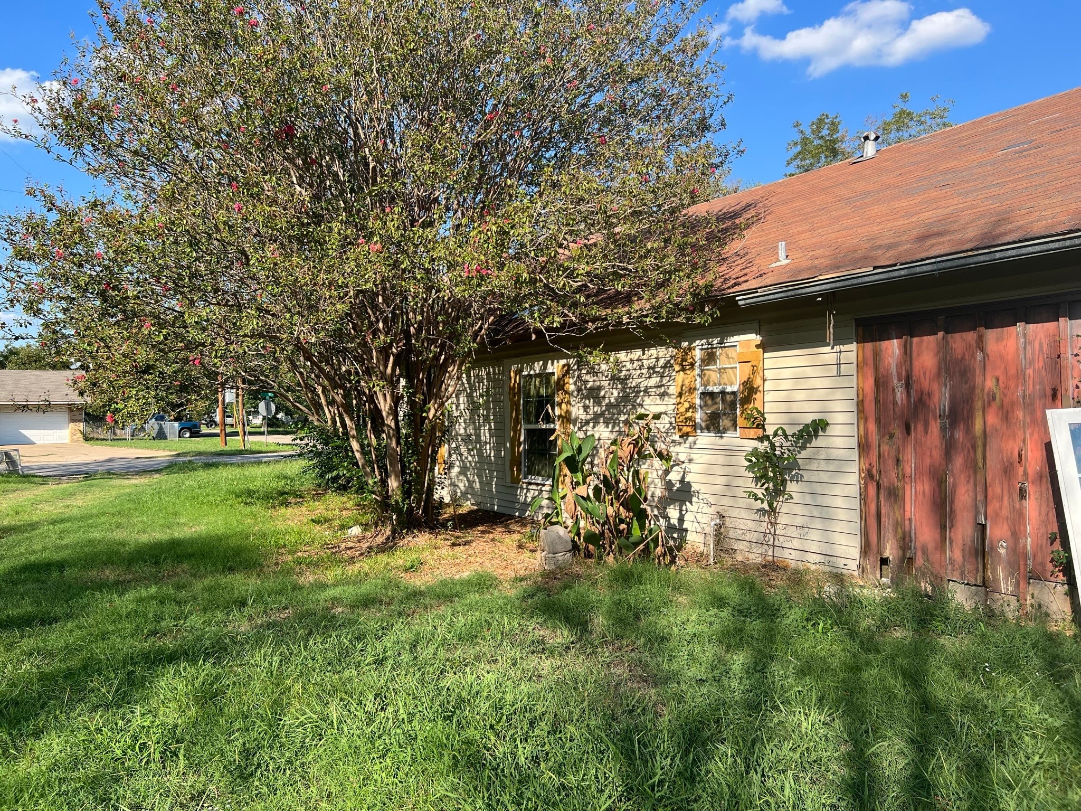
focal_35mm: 26
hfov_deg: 67.3
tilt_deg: +0.0
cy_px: 406
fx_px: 812
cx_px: 540
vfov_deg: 53.1
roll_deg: +1.0
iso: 50
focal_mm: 5.7
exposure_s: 1/1901
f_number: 1.5
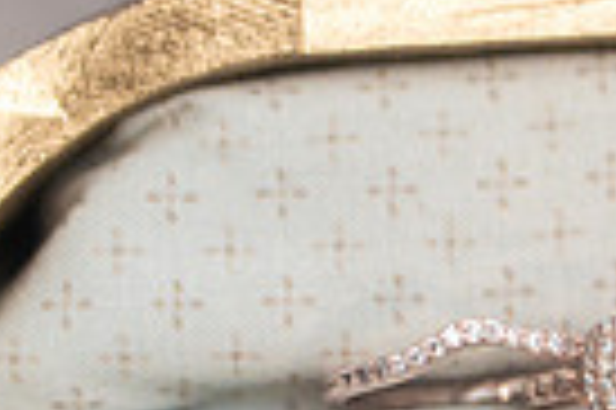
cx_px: 625
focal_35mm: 637
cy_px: 354
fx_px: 10887
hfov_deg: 3.2
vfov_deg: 2.2
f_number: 3.2
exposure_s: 1/200
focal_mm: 150
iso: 640
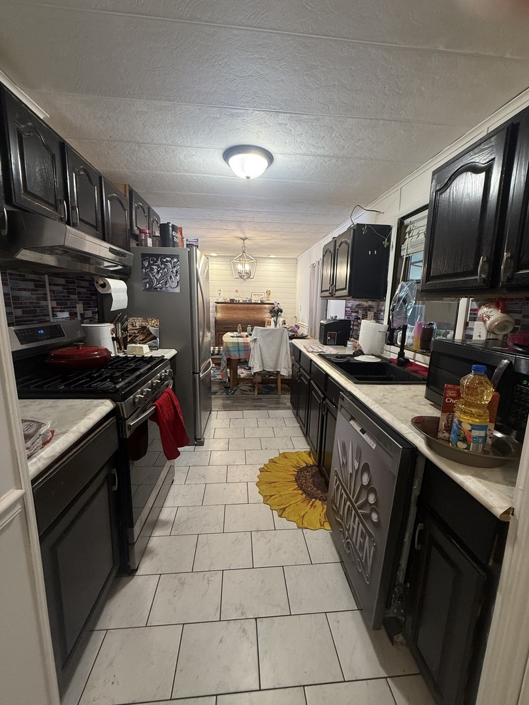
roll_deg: -1.0
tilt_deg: -9.7
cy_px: 352
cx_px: 264
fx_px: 285
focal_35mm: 14
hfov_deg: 85.7
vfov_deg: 102.1
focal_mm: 2.22
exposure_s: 1/60
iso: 200
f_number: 2.2
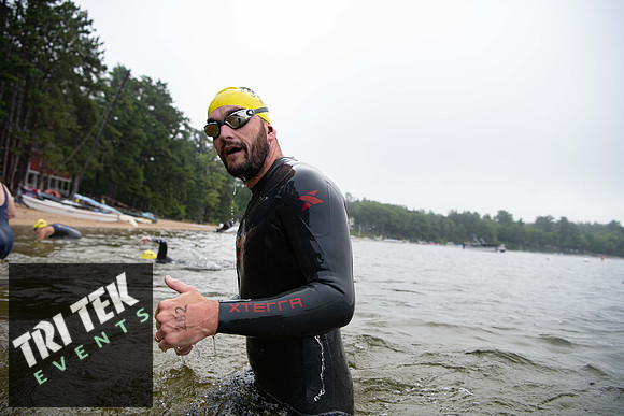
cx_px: 312
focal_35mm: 27
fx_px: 468
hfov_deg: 67.4
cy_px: 208
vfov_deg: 48.0
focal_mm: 27
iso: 500
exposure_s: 1/640
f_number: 4
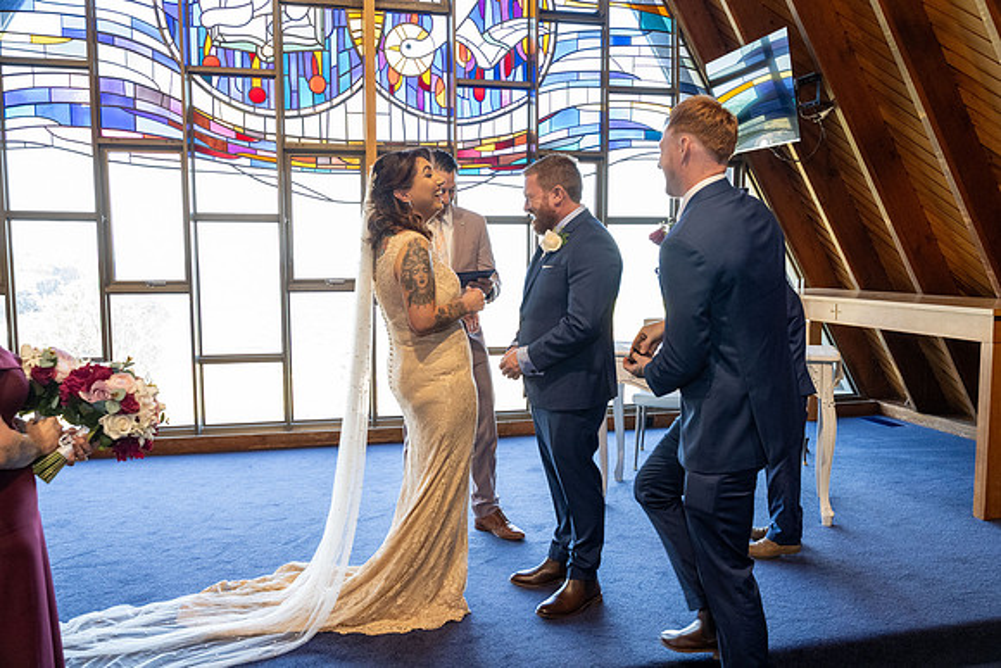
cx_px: 500
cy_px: 334
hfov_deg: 65.1
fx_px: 783
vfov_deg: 46.2
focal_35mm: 28
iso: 2000
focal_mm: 28
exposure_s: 1/200
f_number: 5.6
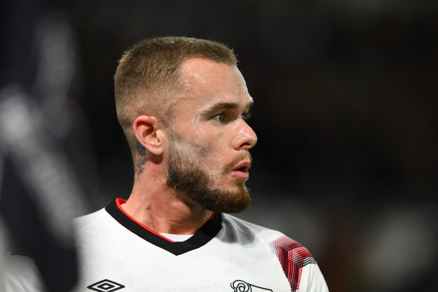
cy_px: 146
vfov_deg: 2.3
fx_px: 7297
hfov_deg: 3.4
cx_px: 219
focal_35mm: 600
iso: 3200
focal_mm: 400
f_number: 2.8
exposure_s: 1/1600
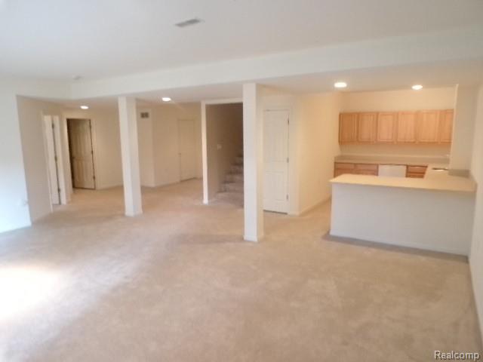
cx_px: 242
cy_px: 181
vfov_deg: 56.8
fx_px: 335
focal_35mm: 24
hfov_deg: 71.6
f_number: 3
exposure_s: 1/17
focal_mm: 4.3
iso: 529
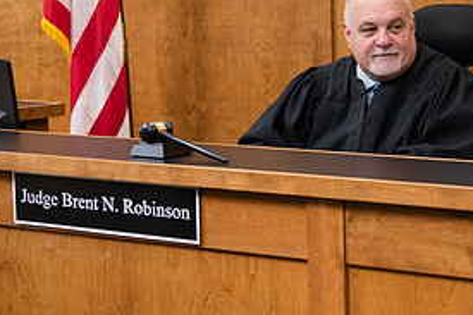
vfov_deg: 14.3
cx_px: 445
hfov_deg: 20.9
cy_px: 97
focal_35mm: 95
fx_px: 1247
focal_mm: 45
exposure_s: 1/200
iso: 1000
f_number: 3.2
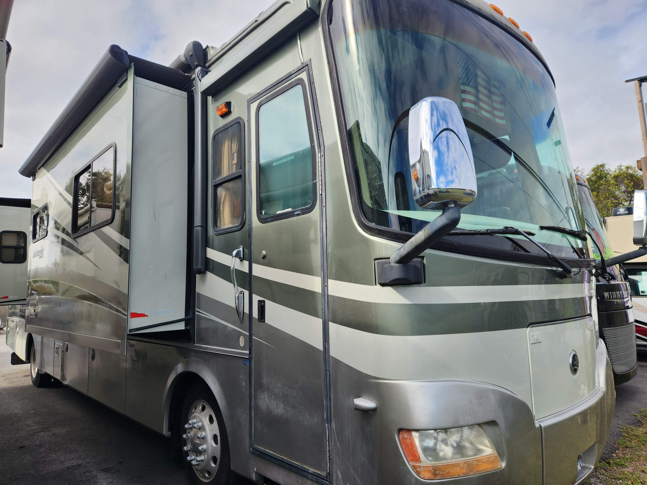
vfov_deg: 58.9
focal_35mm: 23
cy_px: 242
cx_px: 324
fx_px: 430
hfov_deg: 73.9
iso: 20
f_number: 1.8
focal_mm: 5.4
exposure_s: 1/1402
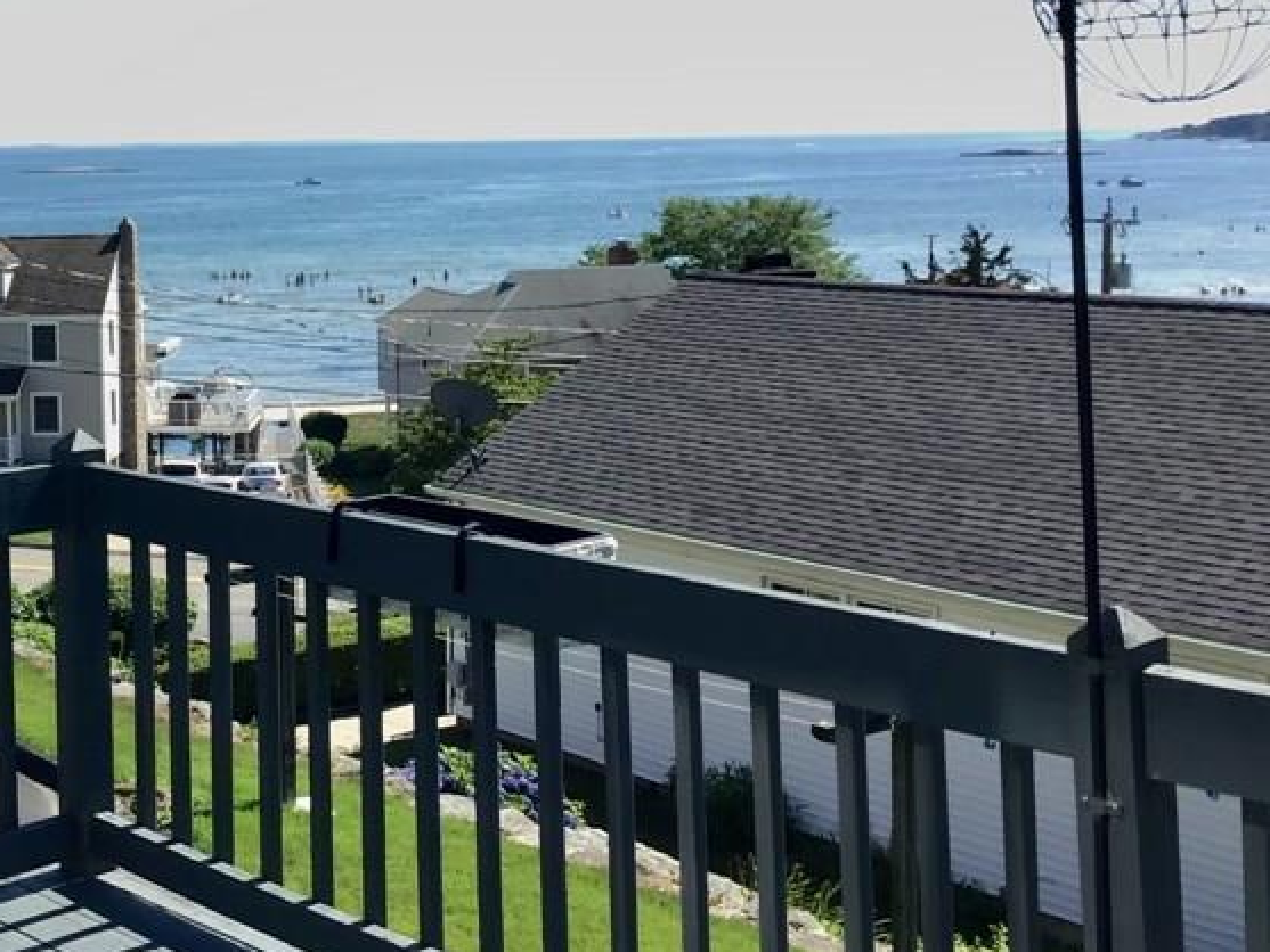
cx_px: 267
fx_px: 2092
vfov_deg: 25.4
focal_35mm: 57
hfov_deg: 32.9
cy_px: 269
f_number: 2.4
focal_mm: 3.3
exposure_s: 1/566
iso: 25
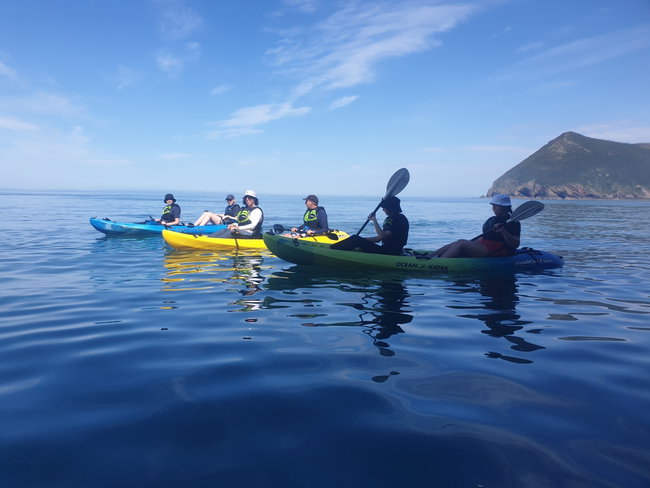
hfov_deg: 67.3
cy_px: 244
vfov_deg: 53.1
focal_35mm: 26
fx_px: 488
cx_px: 325
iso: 50
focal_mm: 4.3
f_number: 2.4
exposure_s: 1/1427
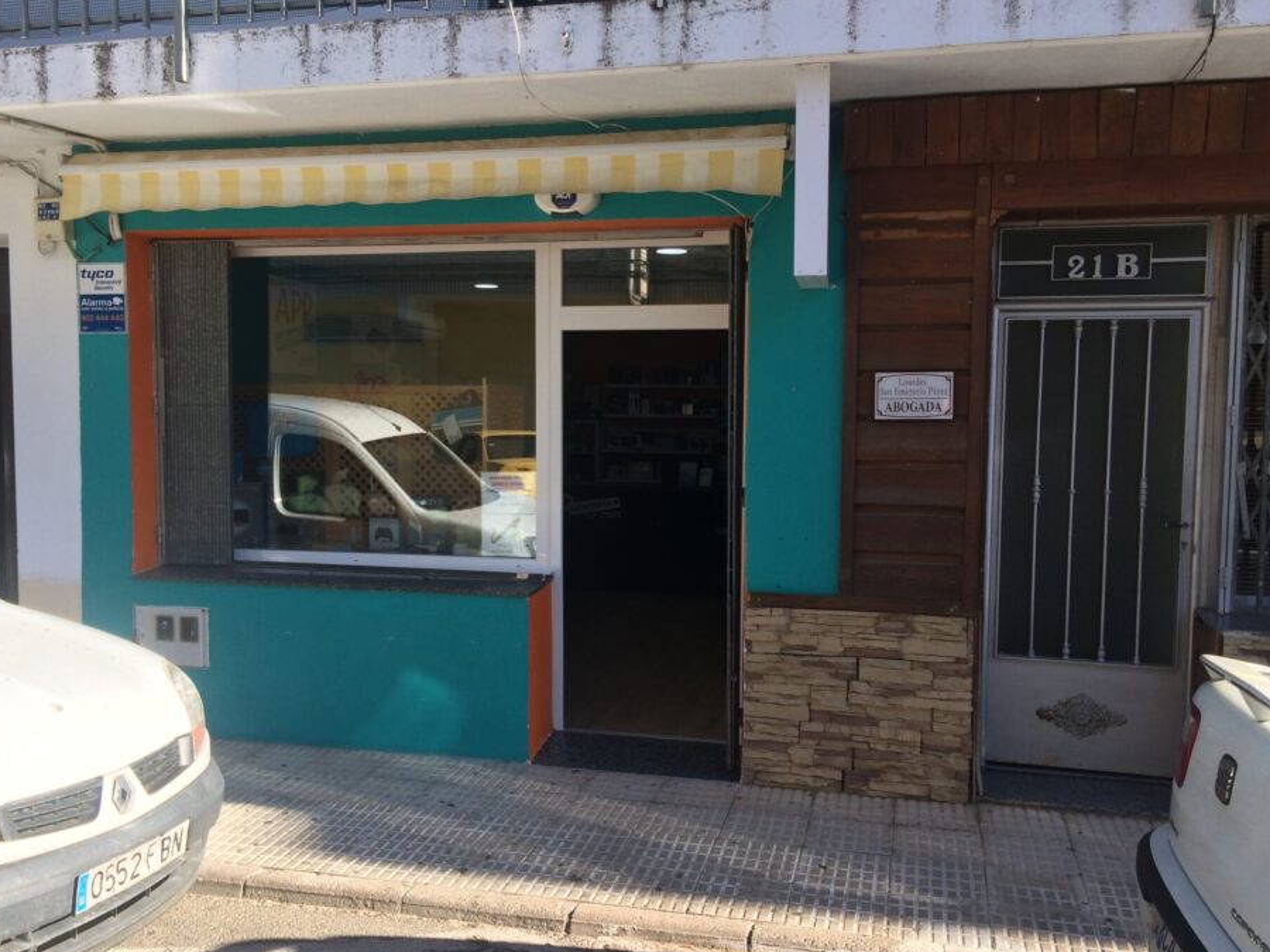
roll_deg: -0.7
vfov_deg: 42.9
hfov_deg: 55.3
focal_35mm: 33
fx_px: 1211
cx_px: 594
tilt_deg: -4.1
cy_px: 495
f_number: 2.2
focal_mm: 4.15
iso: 32
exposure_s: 1/604
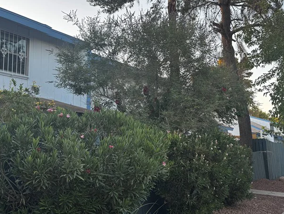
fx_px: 337
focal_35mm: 41
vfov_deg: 35.1
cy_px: 95
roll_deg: +2.5
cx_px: 158
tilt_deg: +8.4
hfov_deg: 45.7
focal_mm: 6.76
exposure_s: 1/187
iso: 64
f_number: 1.78
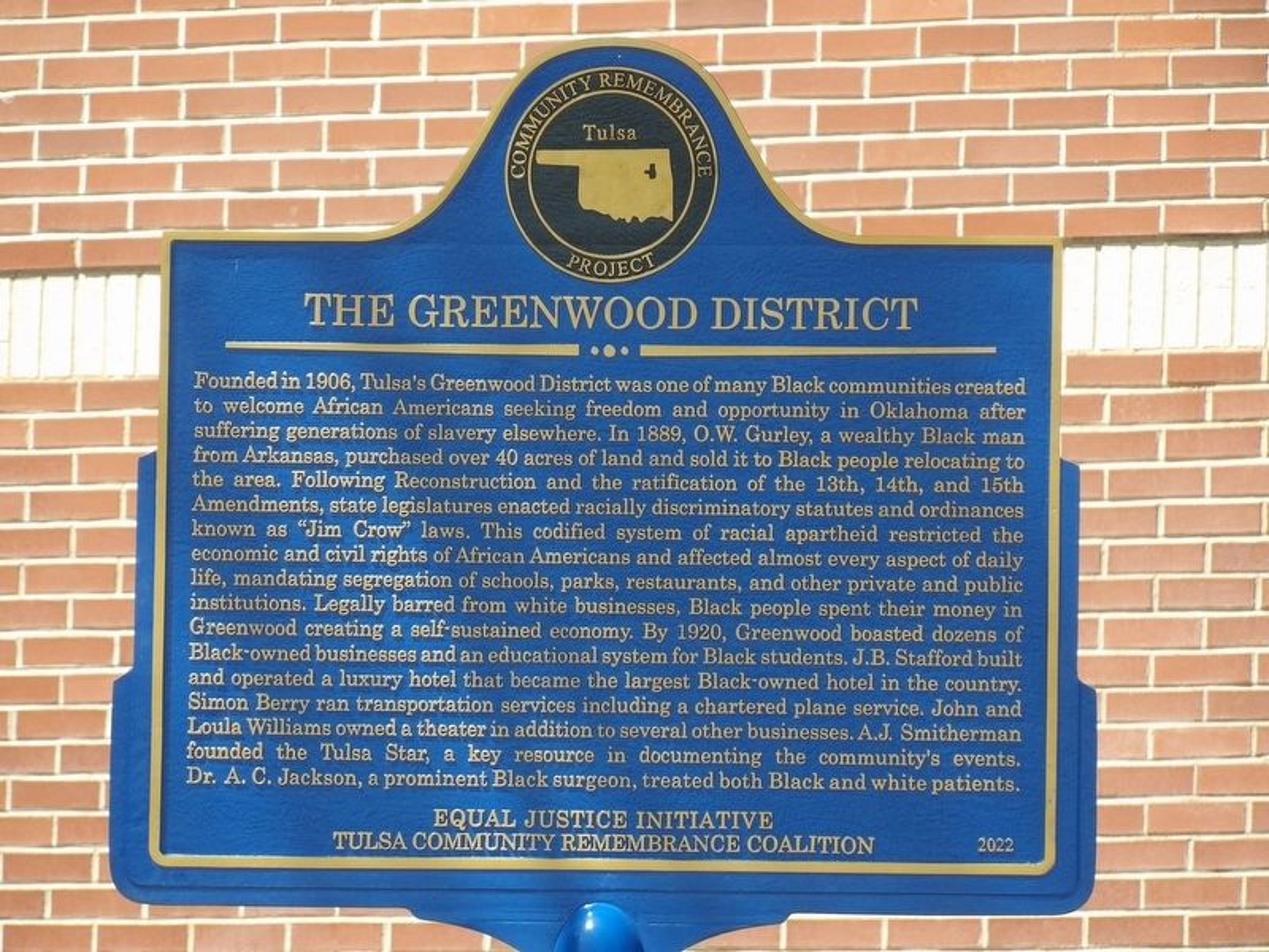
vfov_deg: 3.4
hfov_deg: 4.5
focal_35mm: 440
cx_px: 634
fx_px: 16130
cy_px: 476
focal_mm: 78.9
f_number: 4.2
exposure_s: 1/222
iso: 100
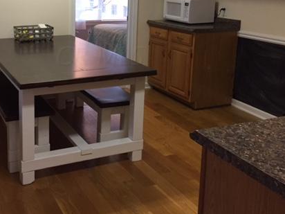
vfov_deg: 31.6
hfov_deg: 41.6
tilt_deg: -11.2
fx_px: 370
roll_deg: -1.0
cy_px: 55
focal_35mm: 45
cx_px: 100
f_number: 2.2
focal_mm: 4.15
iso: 160
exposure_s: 1/30
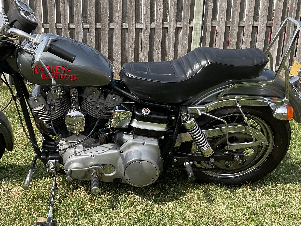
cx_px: 103
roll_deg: +0.1
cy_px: 122
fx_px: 365
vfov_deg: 34.3
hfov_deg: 44.2
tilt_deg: -18.1
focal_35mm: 42
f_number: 1.8
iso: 16
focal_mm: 3
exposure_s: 1/869
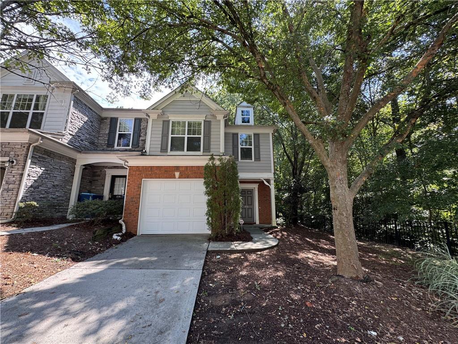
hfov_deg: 102.1
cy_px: 172
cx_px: 229
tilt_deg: +12.0
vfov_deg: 85.7
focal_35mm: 14
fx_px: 185
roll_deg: -0.1
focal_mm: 2.22
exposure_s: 1/149
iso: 40
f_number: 2.2
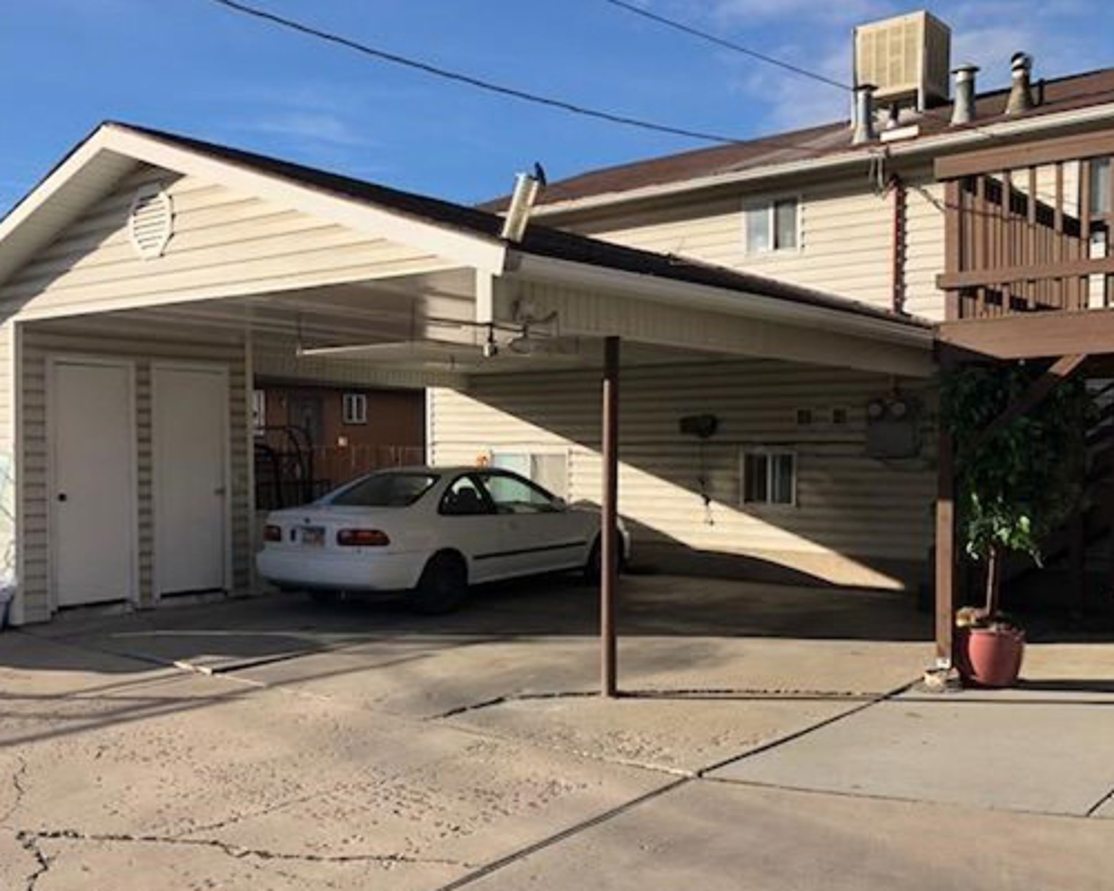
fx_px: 1154
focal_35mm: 35
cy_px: 497
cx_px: 441
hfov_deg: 51.2
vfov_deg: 42.2
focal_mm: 3.99
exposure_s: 1/1263
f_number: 1.8
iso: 20
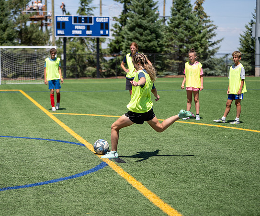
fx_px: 644
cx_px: 102
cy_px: 108
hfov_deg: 22.8
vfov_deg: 19.0
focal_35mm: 82
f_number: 2.8
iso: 50
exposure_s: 1/800
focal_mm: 70
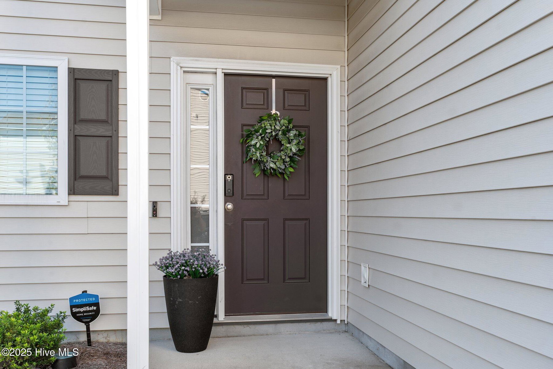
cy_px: 184
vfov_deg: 41.1
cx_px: 276
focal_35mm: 32
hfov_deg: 58.7
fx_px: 492
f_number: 8
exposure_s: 1/125
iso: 250
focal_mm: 32
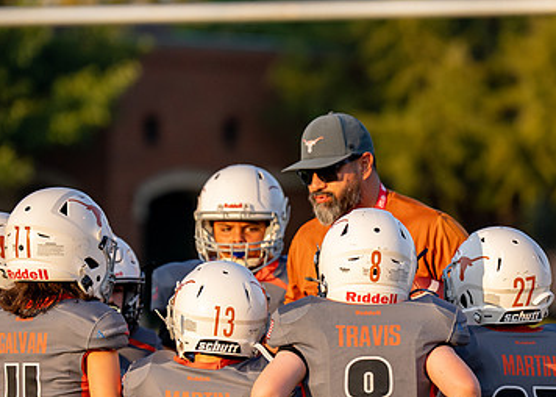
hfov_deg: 6.3
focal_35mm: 319
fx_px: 5035
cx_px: 330
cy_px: 203
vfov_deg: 4.5
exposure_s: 1/2000
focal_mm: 158
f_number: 2.8
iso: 400
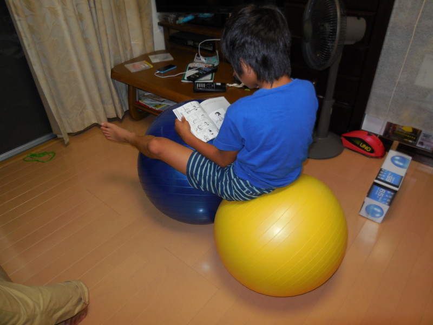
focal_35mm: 25
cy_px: 162
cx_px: 216
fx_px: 313
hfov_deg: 69.4
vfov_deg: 54.9
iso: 200
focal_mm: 4.5
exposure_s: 1/25
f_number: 3.1
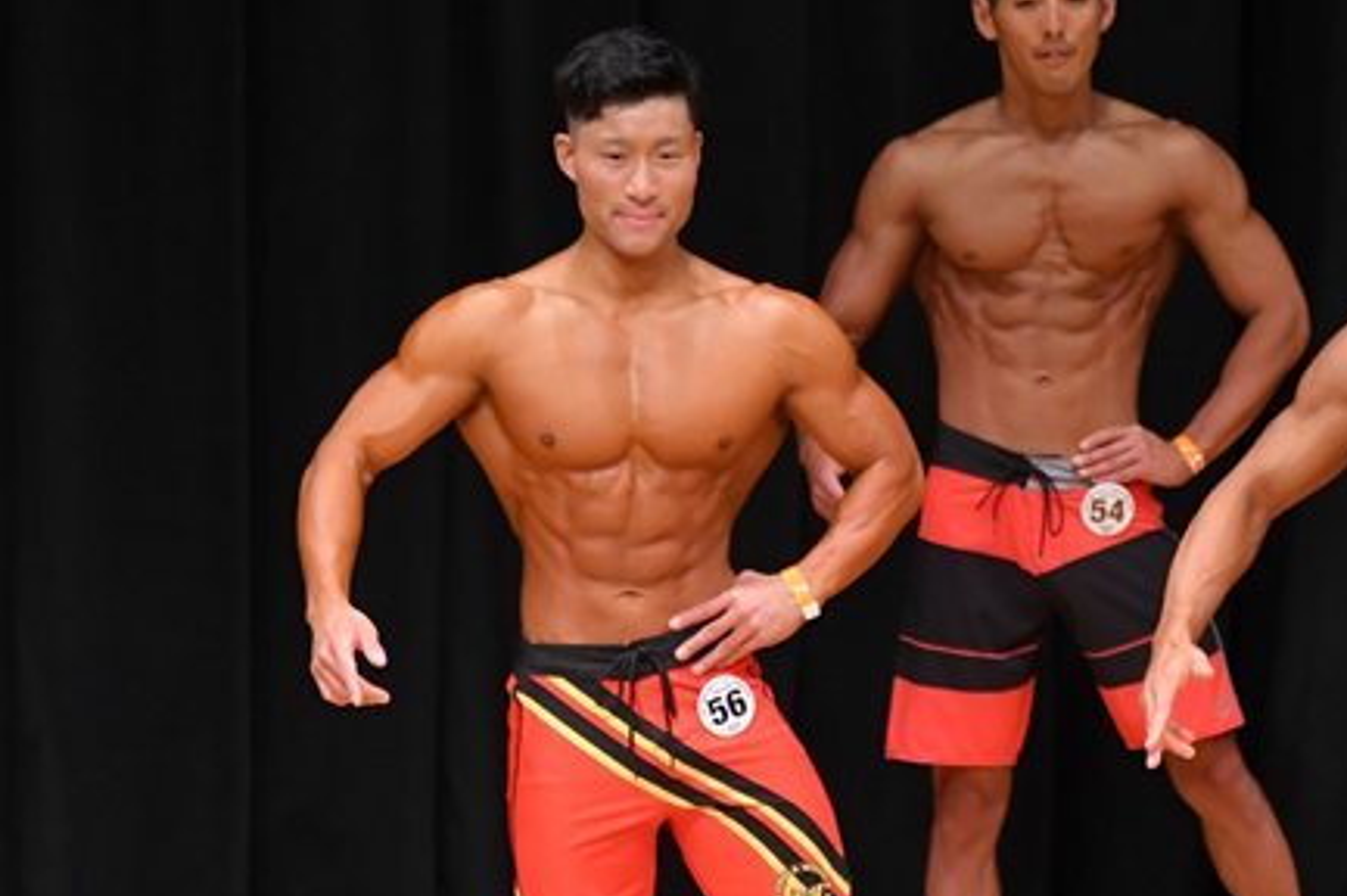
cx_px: 1028
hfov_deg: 4.0
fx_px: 19067
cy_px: 675
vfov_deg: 2.7
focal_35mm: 510
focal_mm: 190
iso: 4000
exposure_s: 1/400
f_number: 5.6
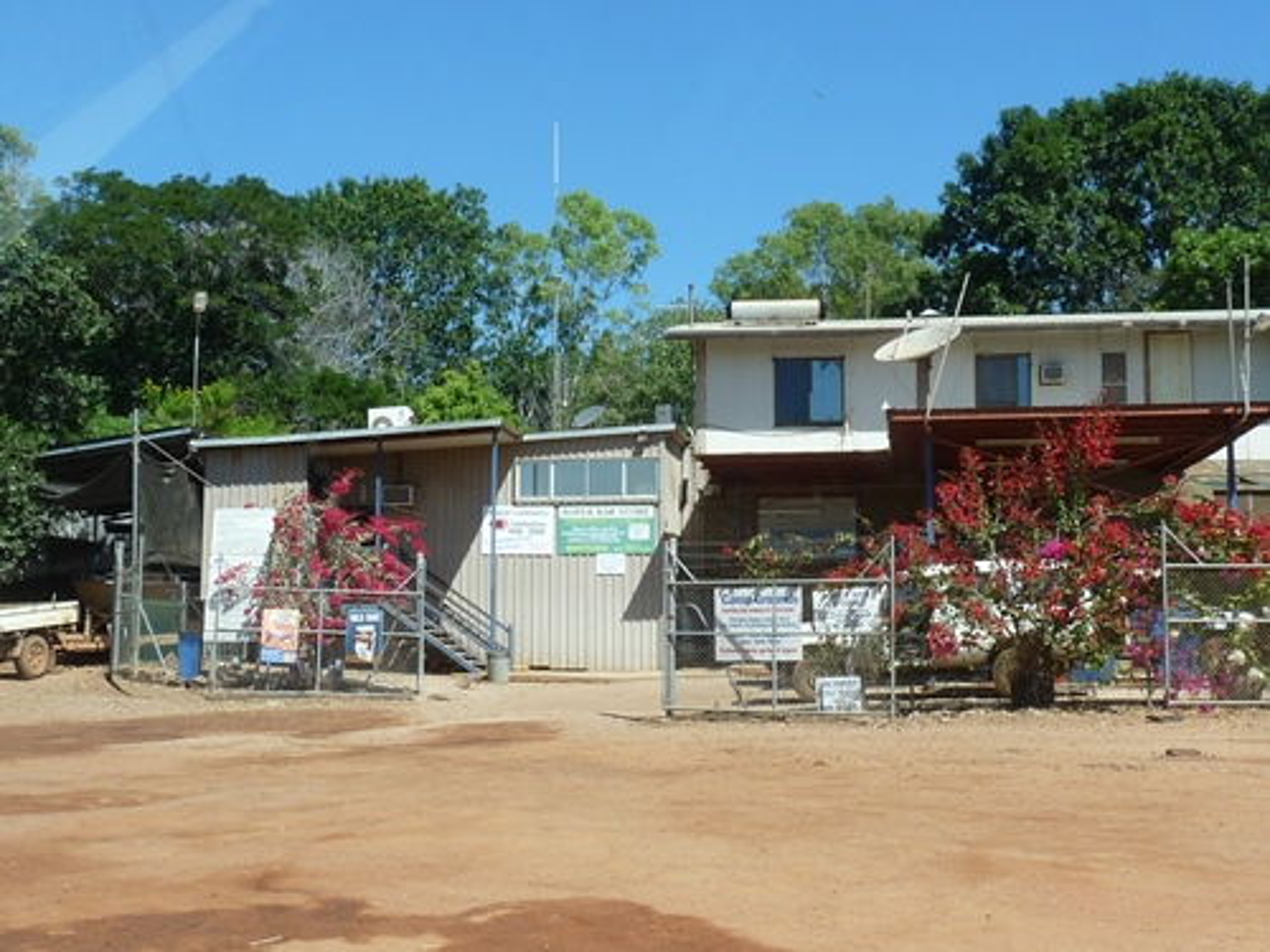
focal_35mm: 48
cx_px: 635
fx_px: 1761
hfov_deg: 39.7
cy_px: 476
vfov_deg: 30.3
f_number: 5.6
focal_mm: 4.8
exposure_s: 1/250
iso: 100
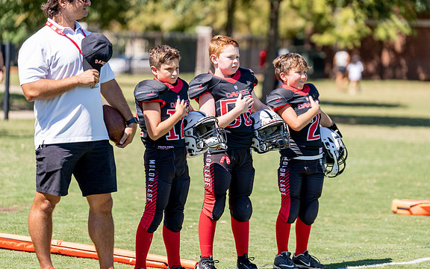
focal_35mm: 157
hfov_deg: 13.3
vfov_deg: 8.4
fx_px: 1840
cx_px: 231
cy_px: 124
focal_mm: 142
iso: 100
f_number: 2.8
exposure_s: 1/1250
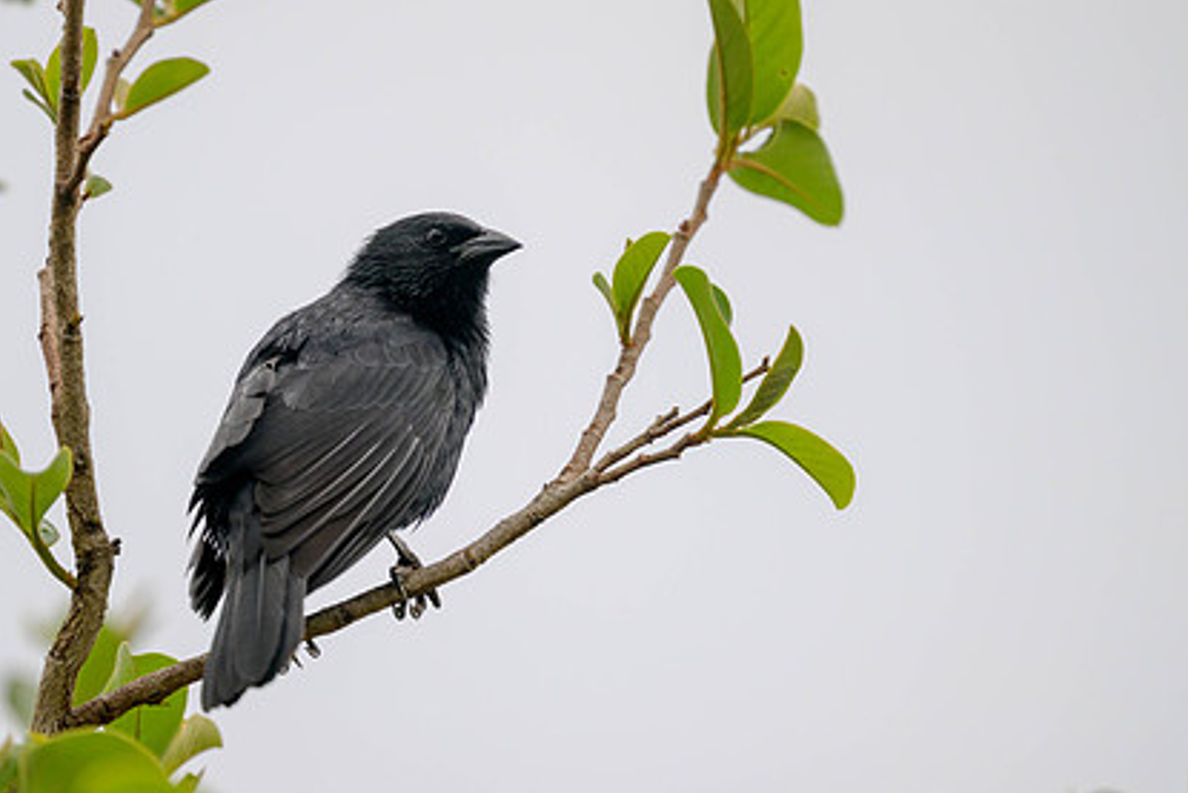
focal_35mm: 782
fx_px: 25814
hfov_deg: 2.6
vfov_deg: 1.8
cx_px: 435
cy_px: 508
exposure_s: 1/1600
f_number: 4
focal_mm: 560
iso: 180
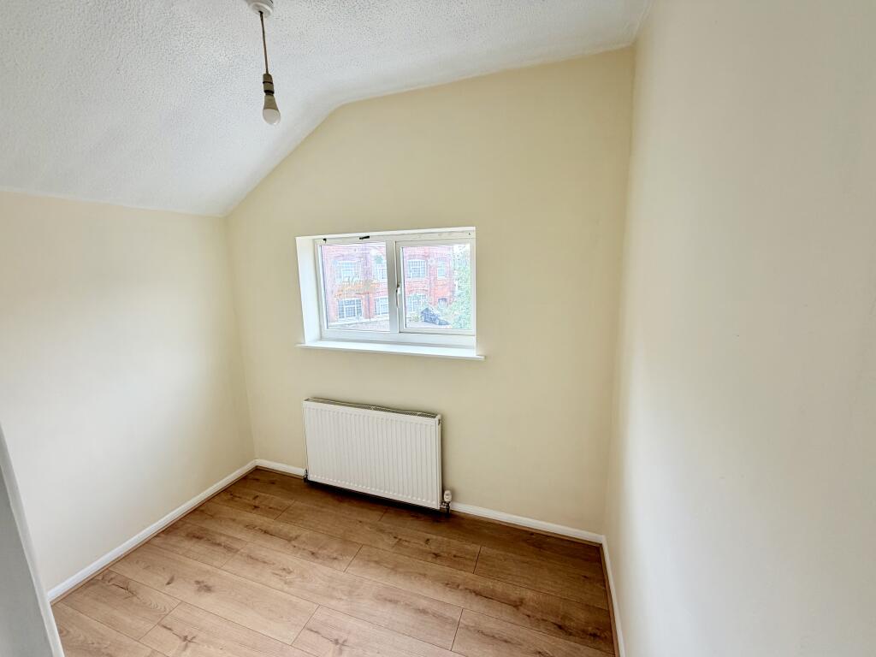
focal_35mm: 14
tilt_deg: -11.1
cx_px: 438
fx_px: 354
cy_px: 328
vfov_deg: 85.7
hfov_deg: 102.1
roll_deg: +2.6
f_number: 2.2
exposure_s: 1/121
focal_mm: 2.22
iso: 80
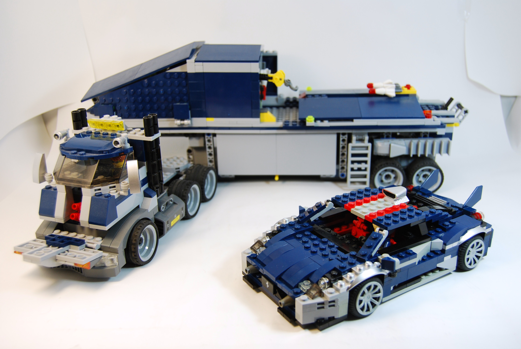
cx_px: 260
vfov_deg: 38.5
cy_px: 174
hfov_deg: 55.0
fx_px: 500
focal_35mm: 34
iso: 200
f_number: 4.5
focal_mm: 23
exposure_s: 1/80
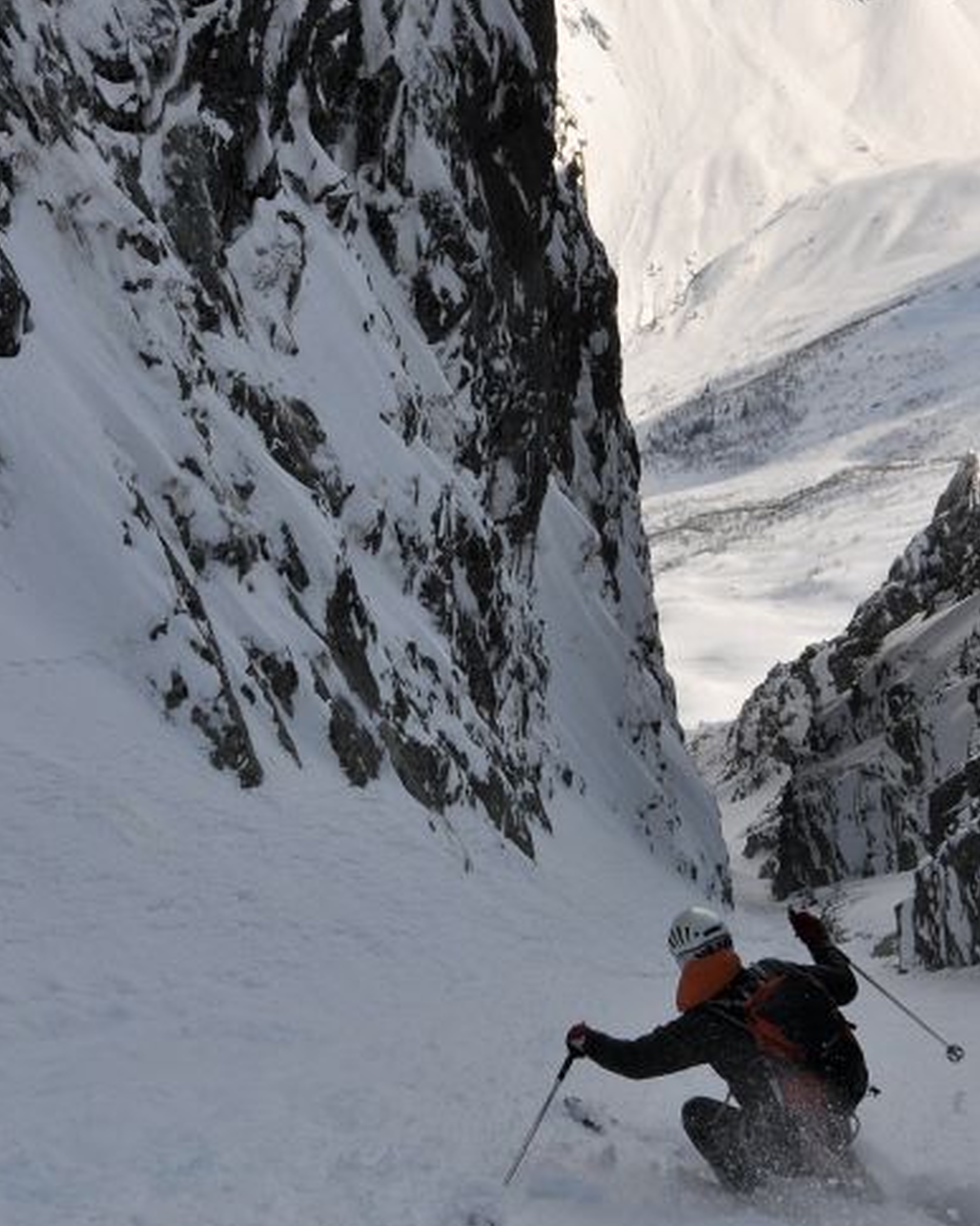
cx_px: 512
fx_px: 1159
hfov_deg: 45.8
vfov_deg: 55.6
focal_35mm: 32
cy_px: 666
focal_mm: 11
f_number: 13
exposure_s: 1/320
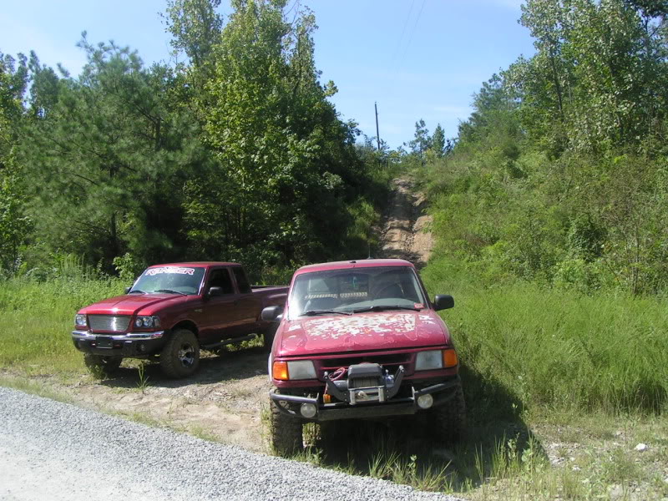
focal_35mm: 38
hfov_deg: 49.0
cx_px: 334
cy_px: 250
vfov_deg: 37.7
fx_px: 733
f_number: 5.6
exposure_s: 1/320
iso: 50
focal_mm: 5.8
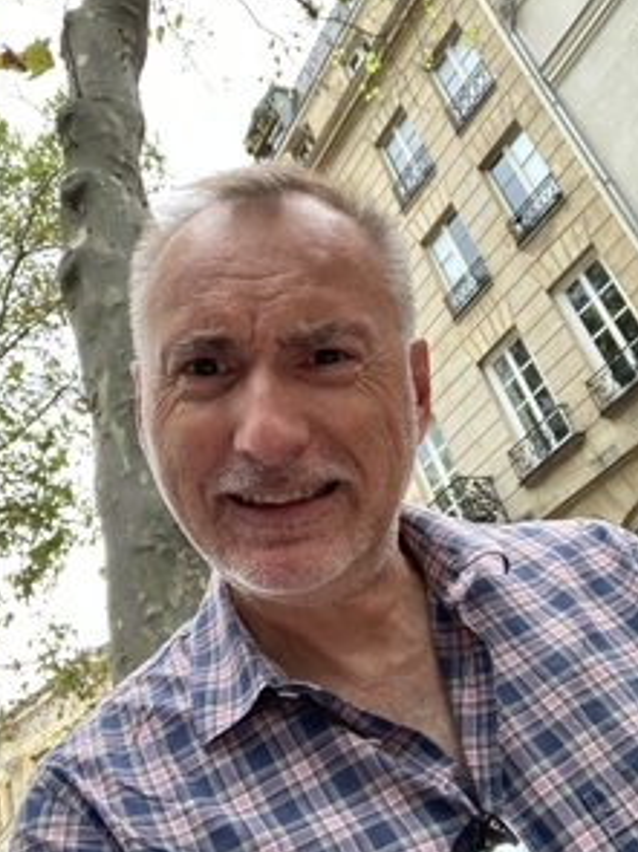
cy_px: 396
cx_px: 296
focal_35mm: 38
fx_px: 935
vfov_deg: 49.0
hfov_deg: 37.7
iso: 160
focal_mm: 2.87
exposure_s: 1/60
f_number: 2.2
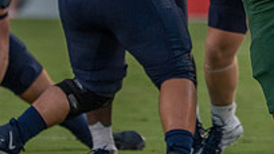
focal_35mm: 1440
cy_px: -71
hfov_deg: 1.5
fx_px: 10468
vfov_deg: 0.8
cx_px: 317
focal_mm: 400
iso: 2500
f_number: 5.6
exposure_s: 1/1000
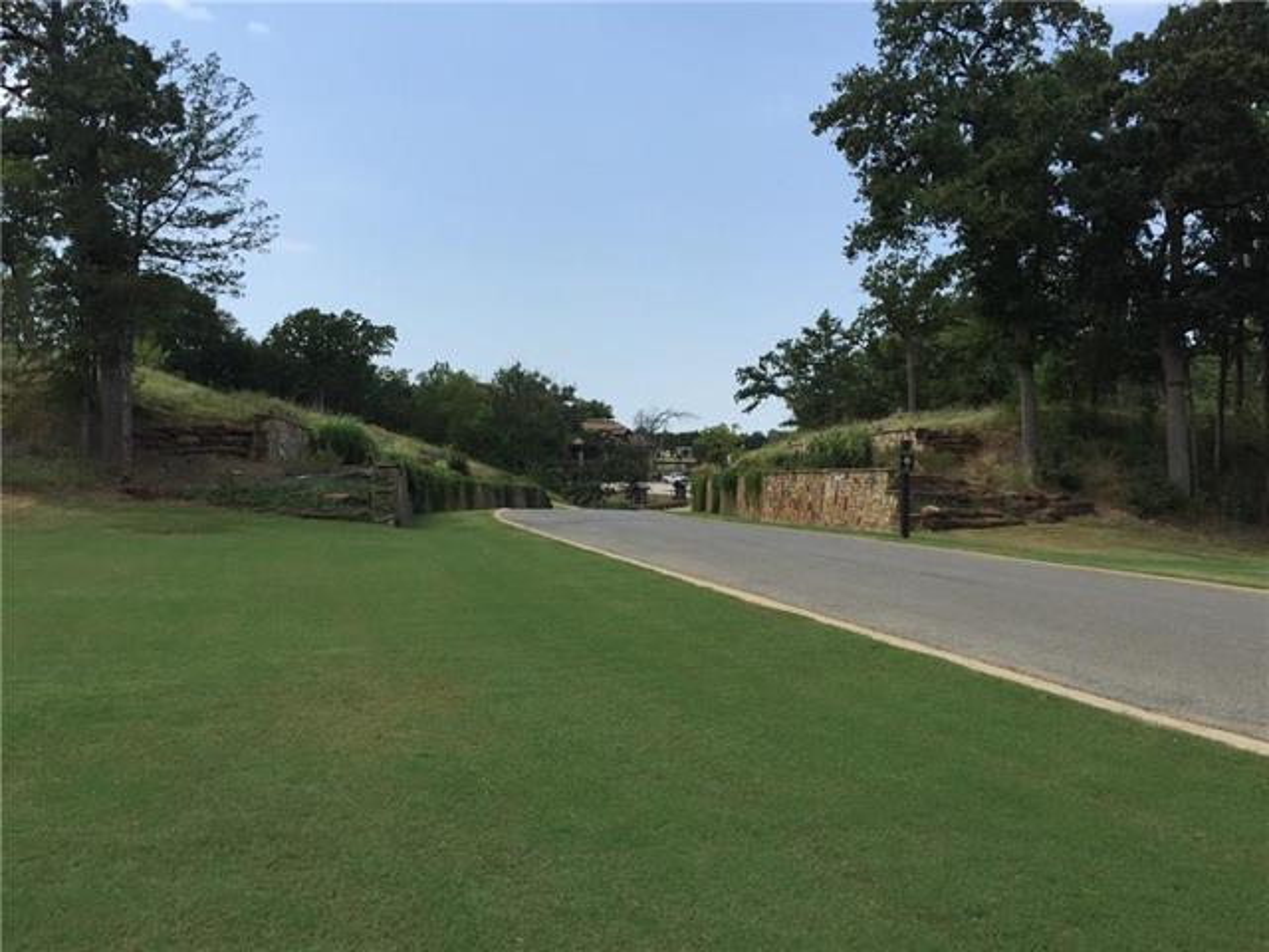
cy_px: 476
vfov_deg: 48.2
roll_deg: -1.7
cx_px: 634
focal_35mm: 29
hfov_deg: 61.7
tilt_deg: -0.4
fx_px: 1063
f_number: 2.2
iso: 32
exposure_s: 1/2475
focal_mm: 4.15
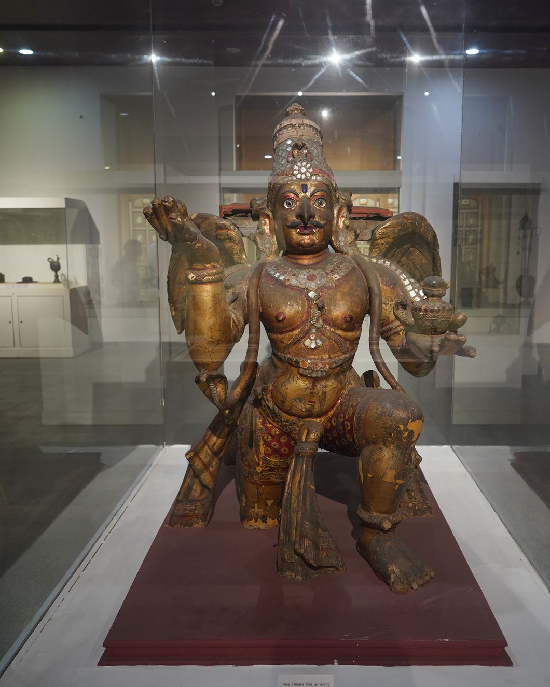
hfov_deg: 43.2
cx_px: 314
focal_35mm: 34
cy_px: 344
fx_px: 692
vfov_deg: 52.8
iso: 800
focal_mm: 24
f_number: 2.8
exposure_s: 1/100
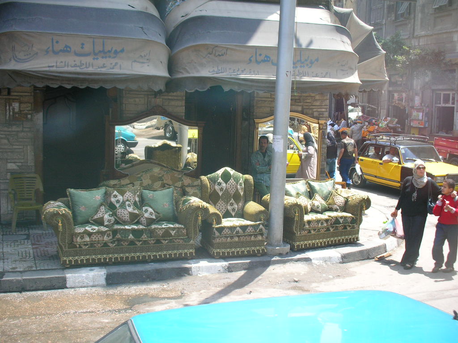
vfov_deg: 31.5
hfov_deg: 41.2
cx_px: 229
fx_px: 609
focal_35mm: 46
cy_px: 172
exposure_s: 1/125
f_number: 3.5
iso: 50
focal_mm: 7.7
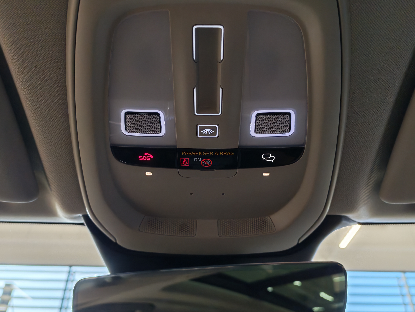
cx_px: 208
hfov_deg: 56.8
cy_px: 156
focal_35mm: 32
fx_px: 384
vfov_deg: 44.2
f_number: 1.9
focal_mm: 6.12
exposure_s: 1/100
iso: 640
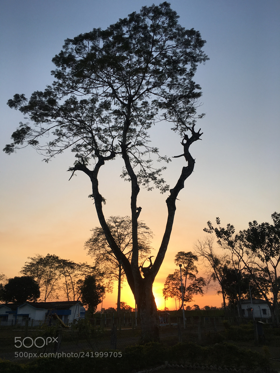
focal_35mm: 29
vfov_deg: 61.7
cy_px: 186
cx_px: 140
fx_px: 313
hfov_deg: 48.2
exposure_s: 1/320
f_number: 2.2
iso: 25
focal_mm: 4.15
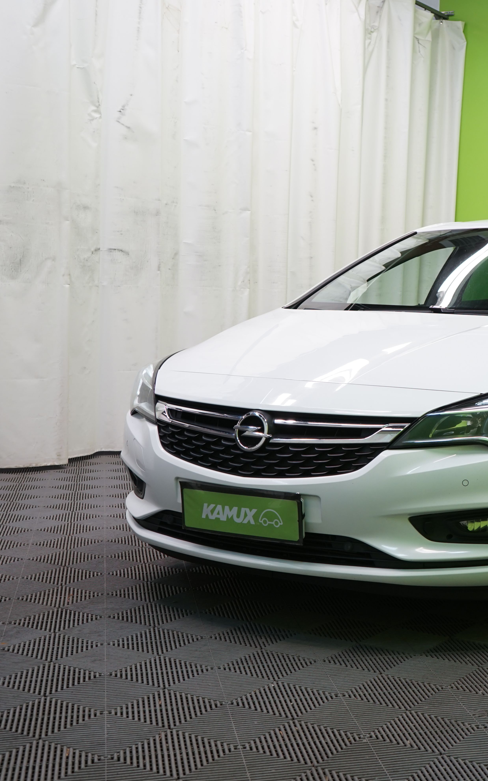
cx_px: 466
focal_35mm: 51
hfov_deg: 24.4
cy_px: 394
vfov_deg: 39.6
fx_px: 1085
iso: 400
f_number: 5.6
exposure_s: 1/50
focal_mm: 33
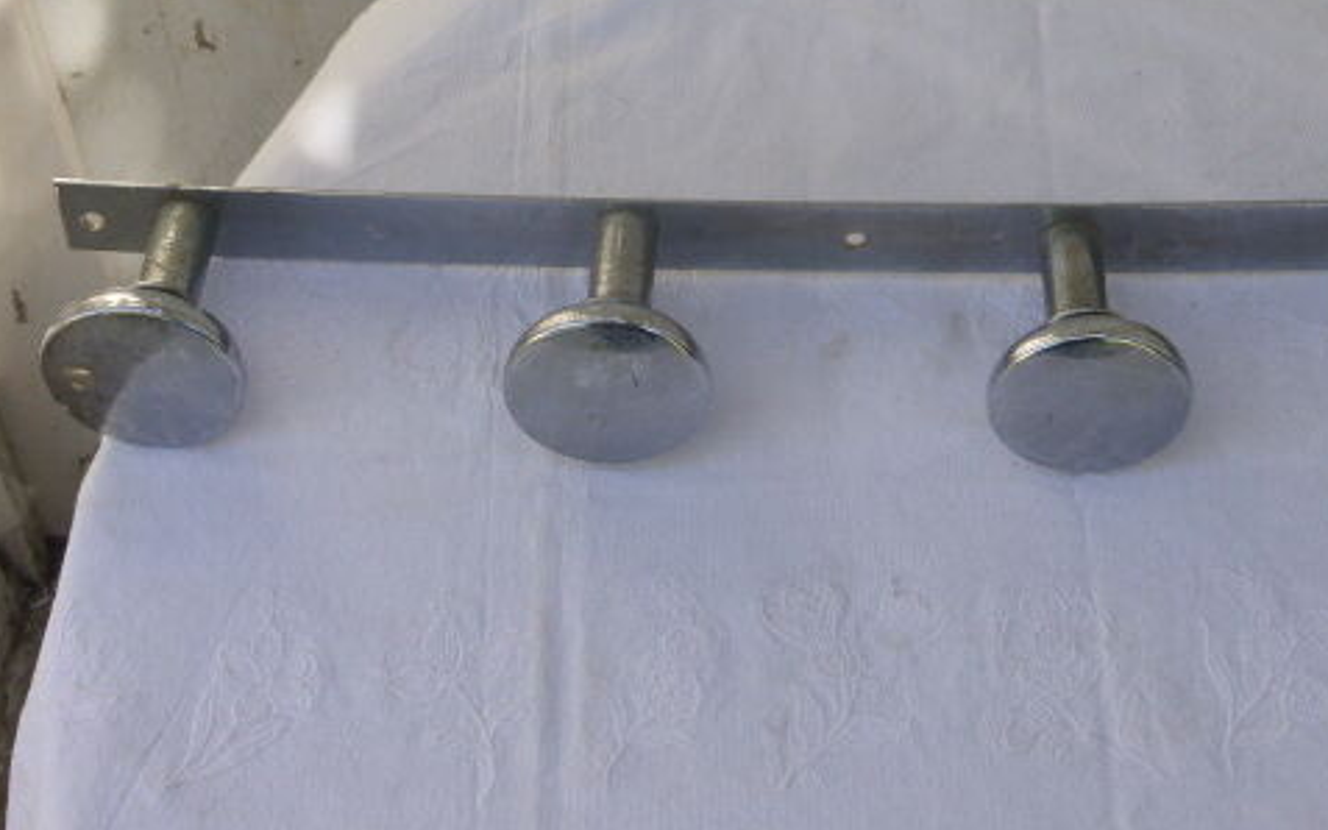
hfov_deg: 25.4
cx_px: 874
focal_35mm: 81
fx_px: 2931
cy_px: 209
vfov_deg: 16.0
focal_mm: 9.7
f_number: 4.6
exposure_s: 1/160
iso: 100
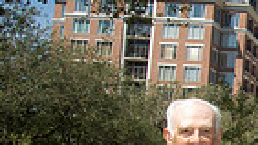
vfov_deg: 9.8
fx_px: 827
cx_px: 494
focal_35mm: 121
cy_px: 184
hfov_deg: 14.9
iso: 200
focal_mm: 28
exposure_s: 1/250
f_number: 8
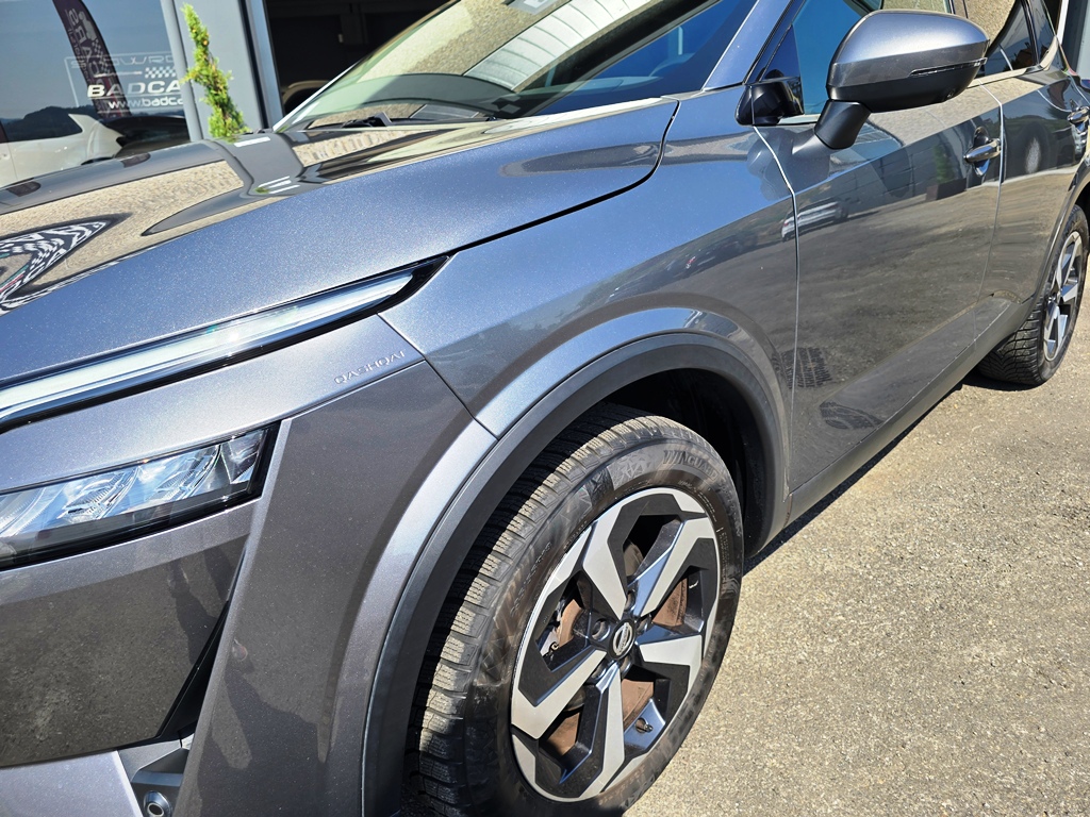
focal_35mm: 23
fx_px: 724
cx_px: 545
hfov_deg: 73.9
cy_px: 408
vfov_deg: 58.9
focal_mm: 6.3
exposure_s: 1/500
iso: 12
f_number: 1.7
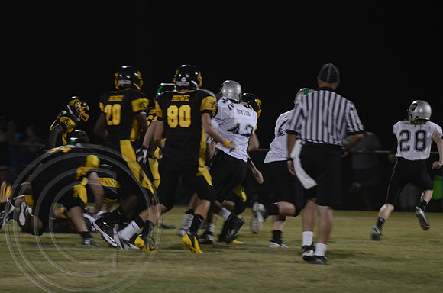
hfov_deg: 6.9
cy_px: 146
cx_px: 222
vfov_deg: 4.6
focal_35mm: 300
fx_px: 3684
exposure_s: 1/100
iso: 1600
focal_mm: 200
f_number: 5.6
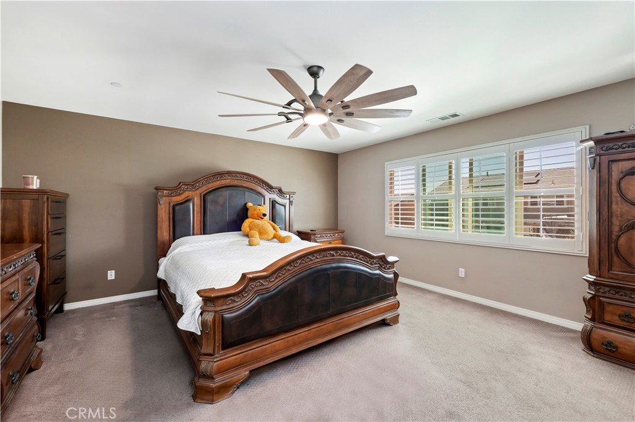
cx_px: 318
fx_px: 247
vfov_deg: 81.1
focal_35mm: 14
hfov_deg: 104.3
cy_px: 211
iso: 500
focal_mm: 14
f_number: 10
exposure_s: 1/8
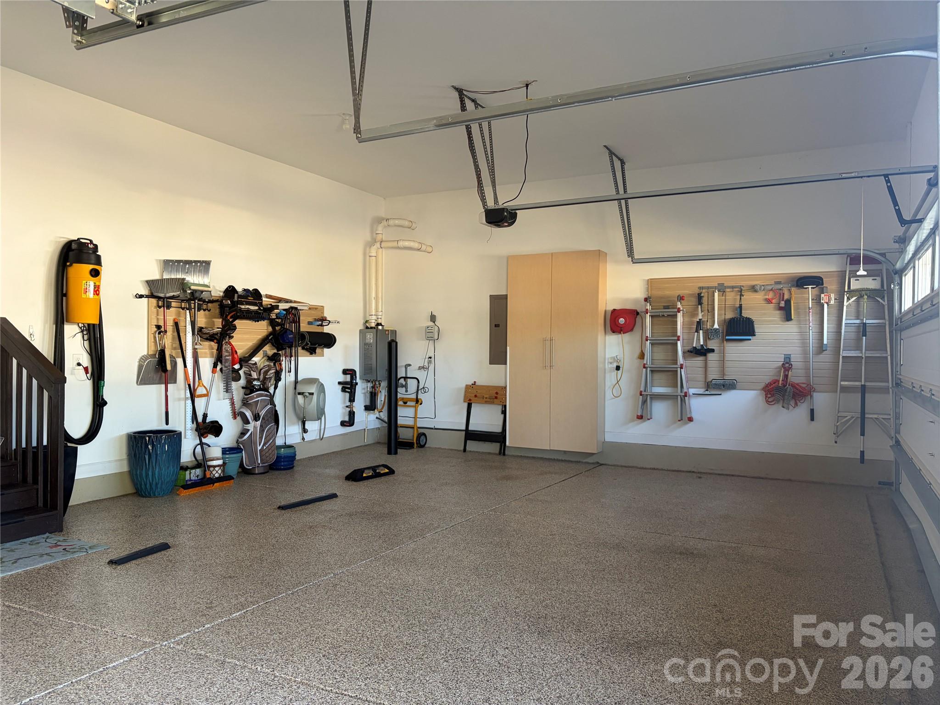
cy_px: 352
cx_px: 470
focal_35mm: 26
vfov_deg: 53.1
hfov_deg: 67.3
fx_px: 706
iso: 125
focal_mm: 5.96
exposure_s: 1/107
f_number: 1.6
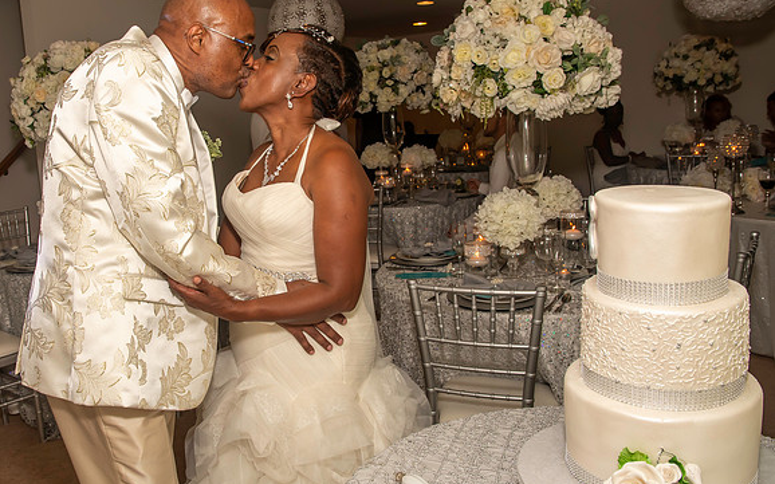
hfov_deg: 60.6
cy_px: 223
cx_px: 302
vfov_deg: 40.6
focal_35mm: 31
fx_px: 655
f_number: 5.6
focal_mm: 16
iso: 400
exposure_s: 1/250
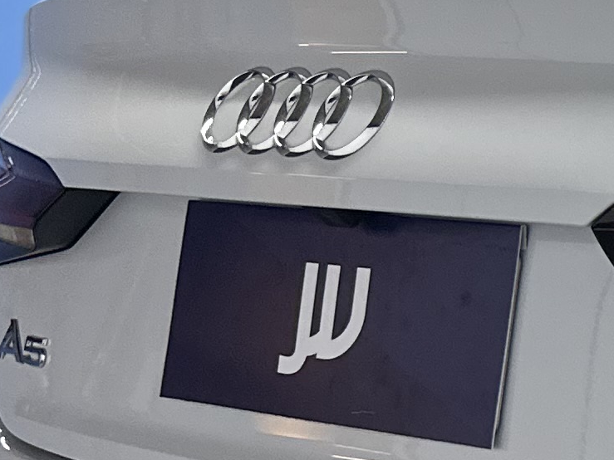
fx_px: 2323
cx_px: 1279
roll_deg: +2.4
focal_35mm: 131
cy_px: 269
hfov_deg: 12.9
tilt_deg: -8.3
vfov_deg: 11.3
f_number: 1.78
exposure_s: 1/100
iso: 160
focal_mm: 6.86
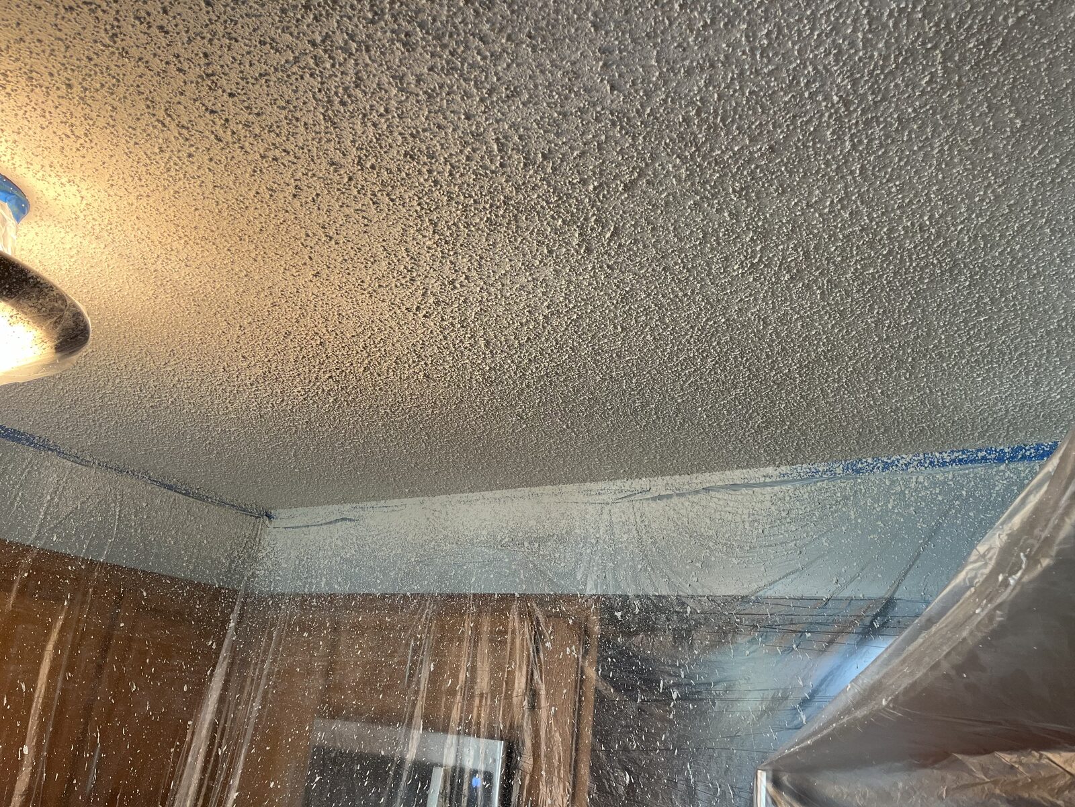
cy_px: 404
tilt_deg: +19.6
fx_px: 807
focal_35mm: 26
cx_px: 538
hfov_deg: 67.3
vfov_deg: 53.1
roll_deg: -5.4
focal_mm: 5.1
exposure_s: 1/60
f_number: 1.6
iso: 80
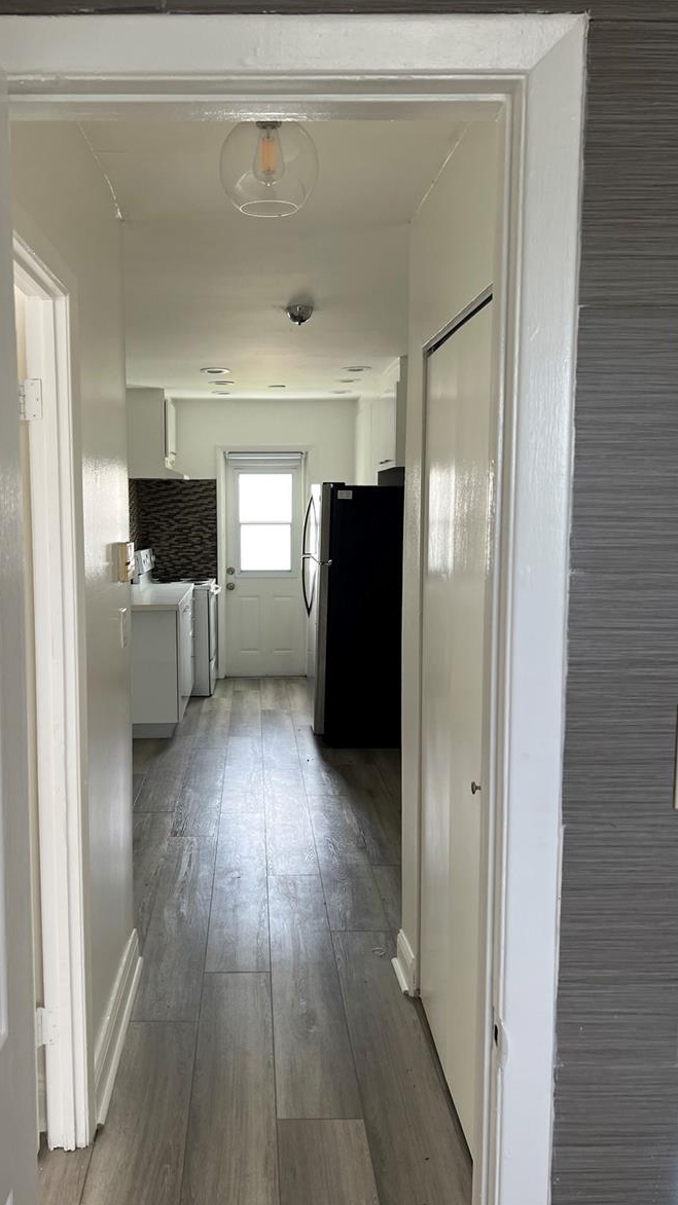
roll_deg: +0.0
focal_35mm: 29
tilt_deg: -5.8
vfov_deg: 66.1
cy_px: 590
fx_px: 927
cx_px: 267
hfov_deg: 40.0
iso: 80
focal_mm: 5.7
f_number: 1.5
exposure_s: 1/121
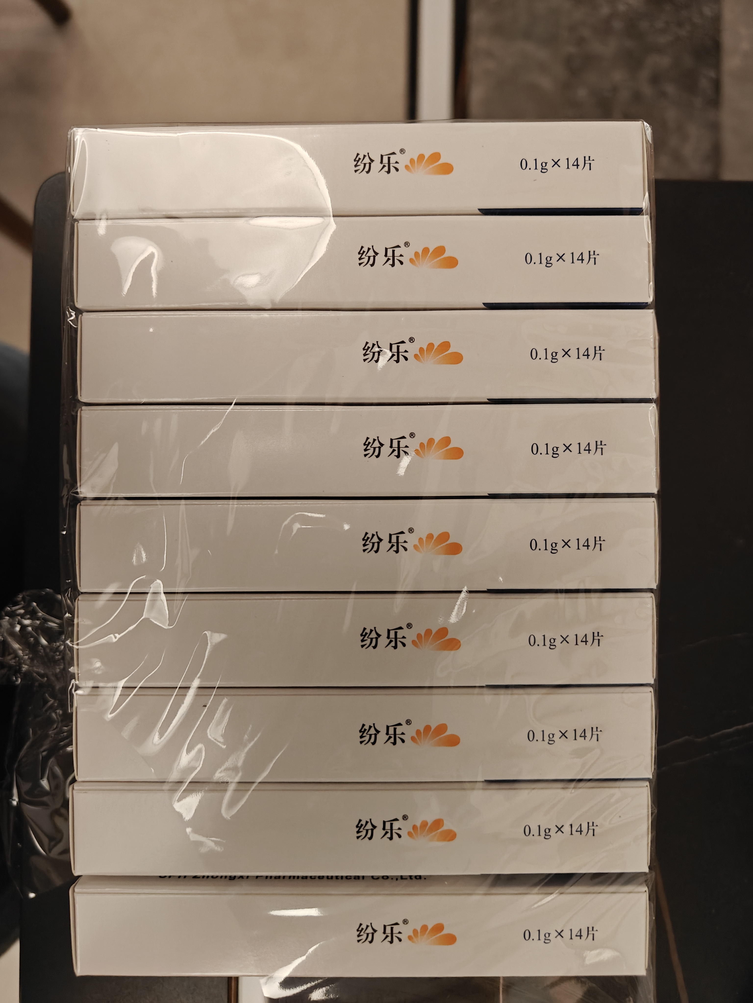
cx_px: 376
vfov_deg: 71.6
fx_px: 696
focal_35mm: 24
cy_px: 502
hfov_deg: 56.8
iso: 400
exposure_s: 1/82
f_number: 1.8
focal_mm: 5.59
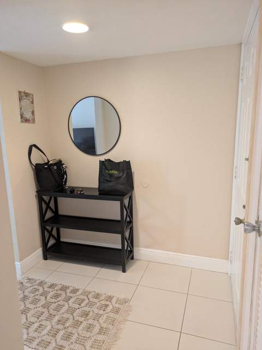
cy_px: 175
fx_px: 252
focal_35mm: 25
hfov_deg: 54.9
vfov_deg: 69.4
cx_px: 131
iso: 333
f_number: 1.89
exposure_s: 1/24
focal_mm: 5.43
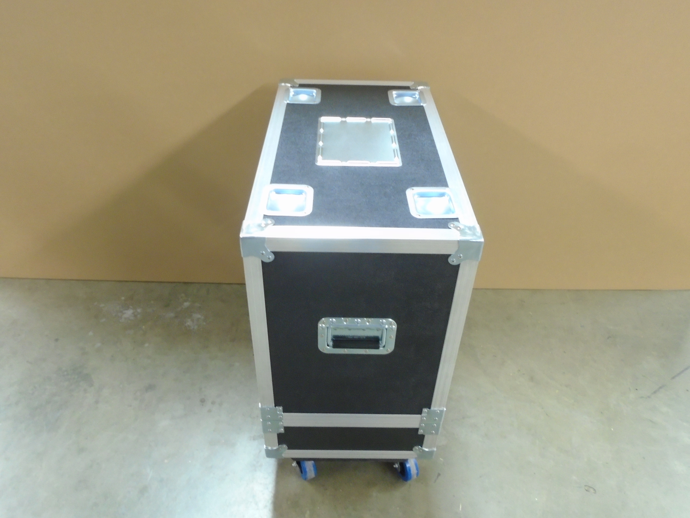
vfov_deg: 53.1
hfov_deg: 67.3
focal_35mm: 26
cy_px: 259
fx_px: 518
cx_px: 345
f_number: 3.2
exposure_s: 1/8
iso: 400
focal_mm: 4.6
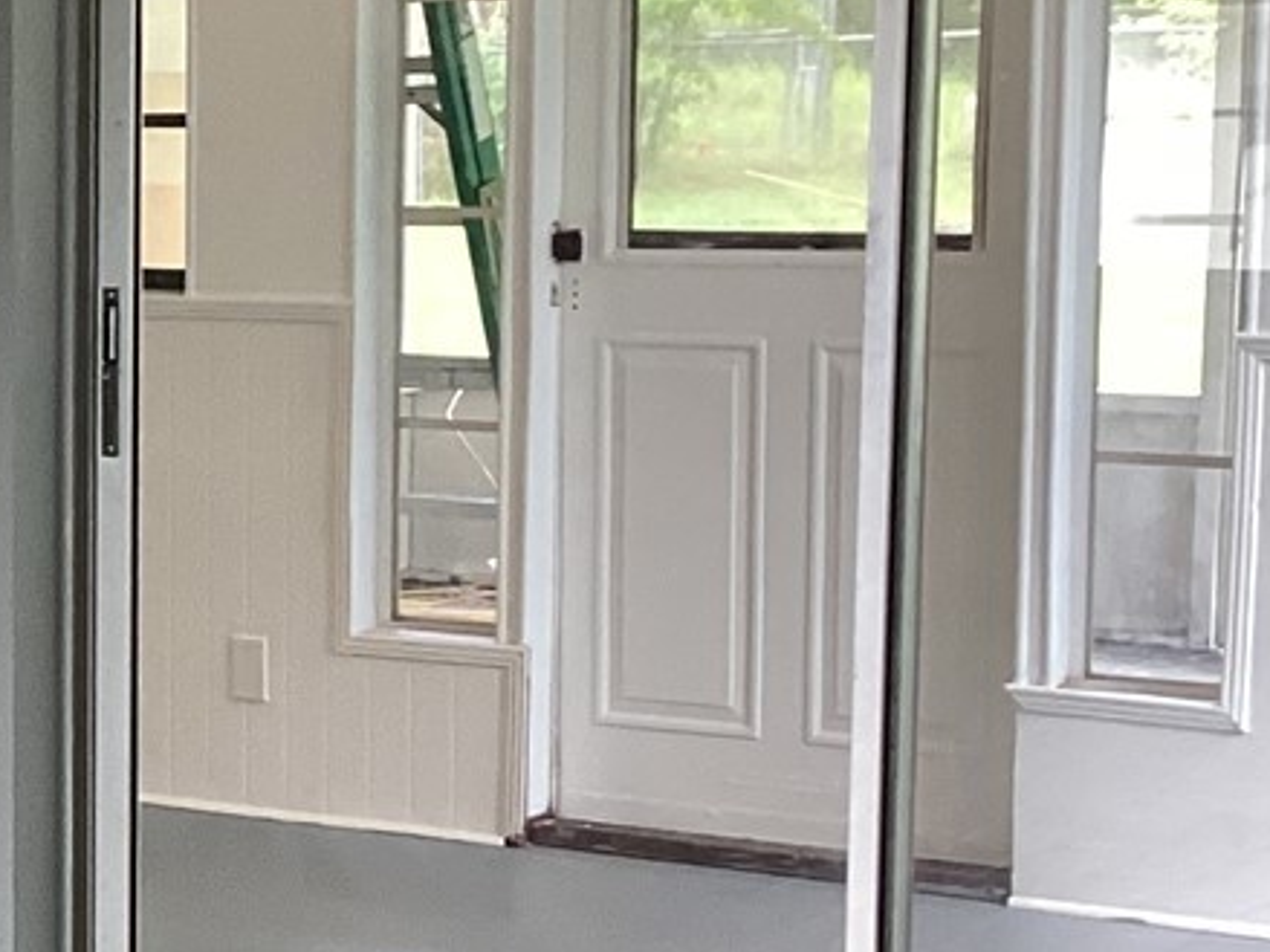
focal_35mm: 113
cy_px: 637
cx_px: -457
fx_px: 4145
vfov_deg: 13.1
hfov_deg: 16.3
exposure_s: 1/60
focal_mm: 3.3
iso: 160
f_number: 2.4
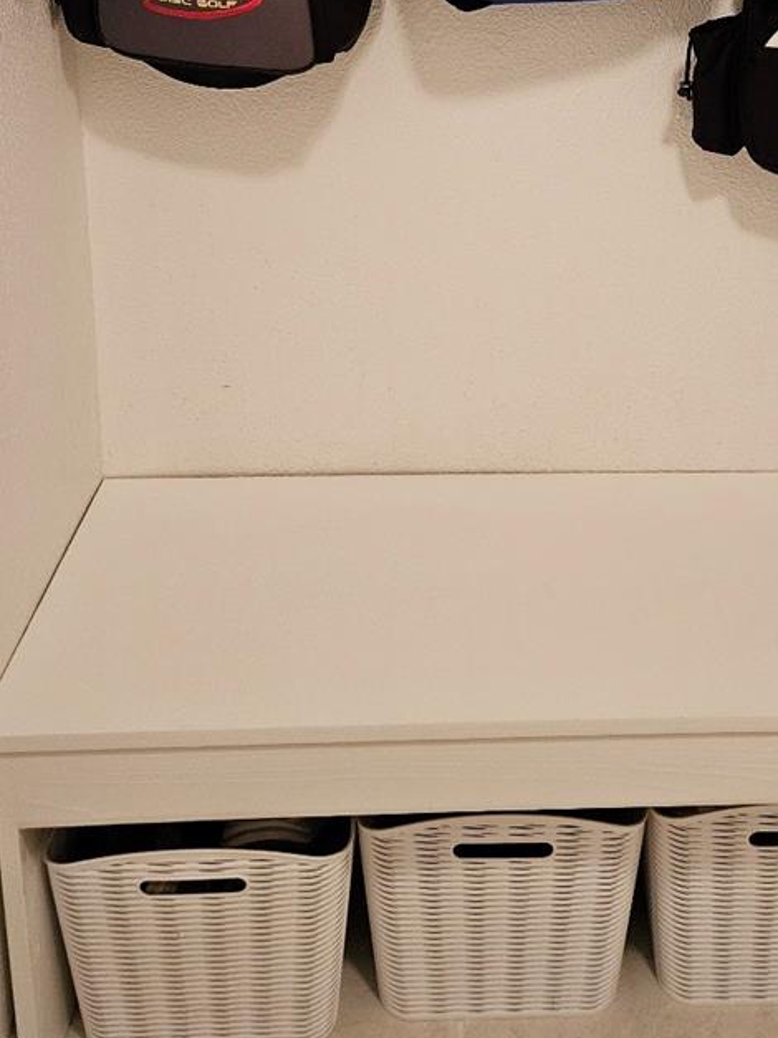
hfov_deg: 32.5
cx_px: 533
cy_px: 162
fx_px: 1319
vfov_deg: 40.6
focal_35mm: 44
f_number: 1.8
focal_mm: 5.4
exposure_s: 1/120
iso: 800
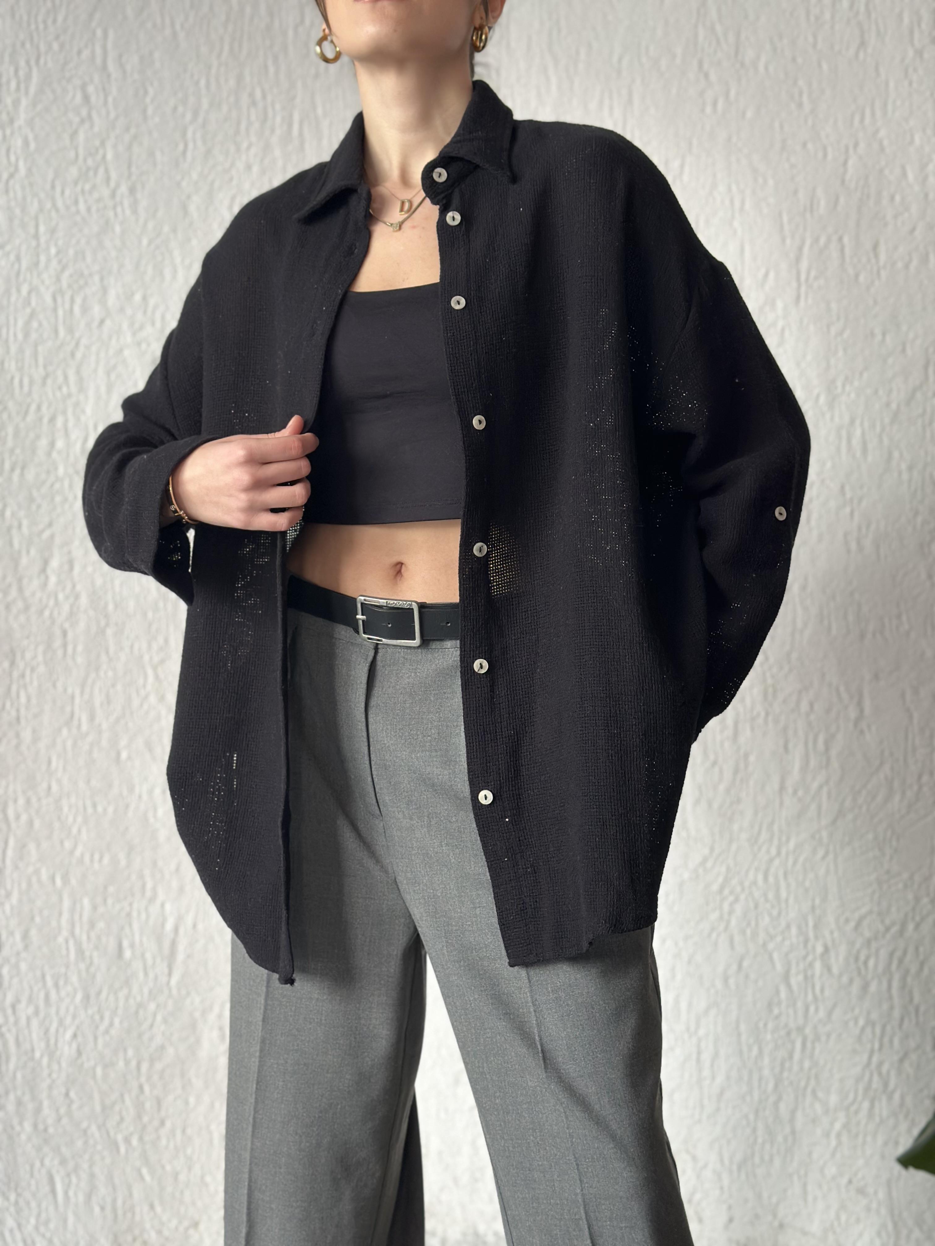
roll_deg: +0.8
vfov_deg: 39.7
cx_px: 468
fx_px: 1729
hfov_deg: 30.3
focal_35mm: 48
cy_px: 623
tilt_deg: -1.6
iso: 160
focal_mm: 6.86
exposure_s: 1/60
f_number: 1.78
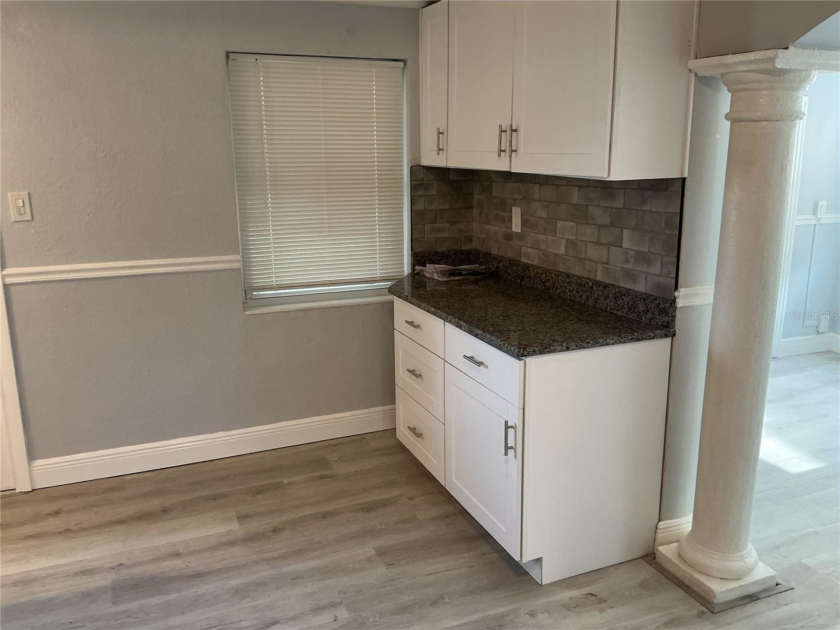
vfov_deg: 48.2
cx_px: 420
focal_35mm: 29
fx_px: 704
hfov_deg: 61.7
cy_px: 315
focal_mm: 3
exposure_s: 1/60
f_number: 1.8
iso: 64
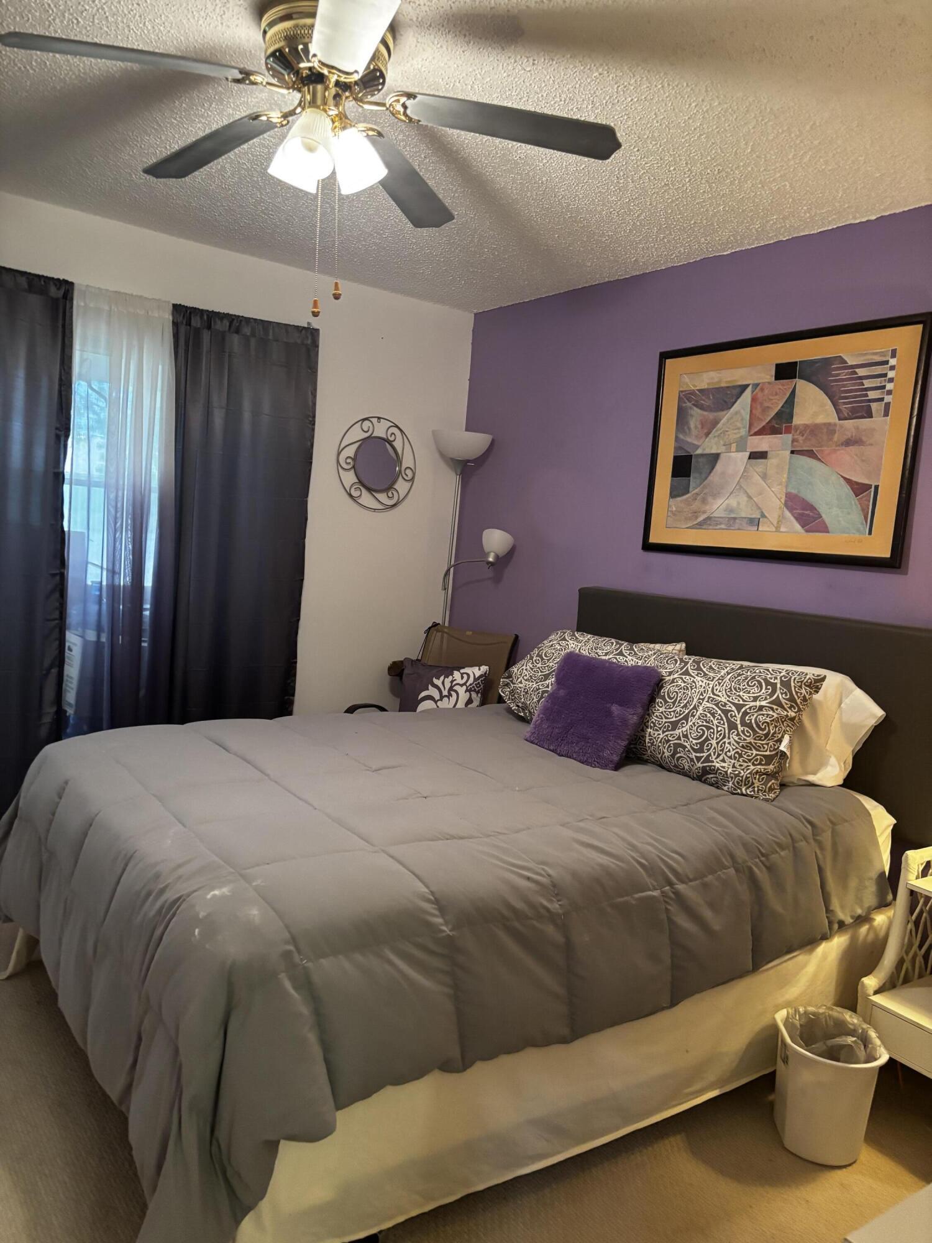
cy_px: 622
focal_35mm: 26
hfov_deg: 53.1
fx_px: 933
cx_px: 466
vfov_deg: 67.3
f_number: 1.6
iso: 400
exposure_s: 1/60
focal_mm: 5.96
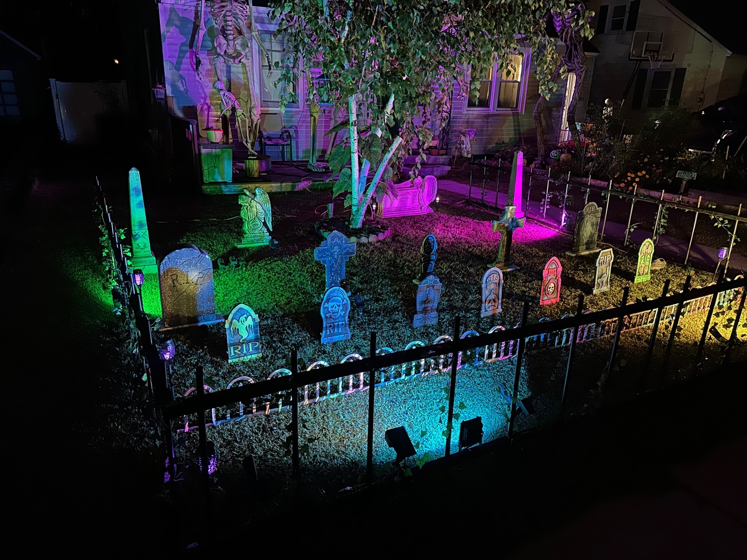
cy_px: 280
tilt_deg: -19.5
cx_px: 374
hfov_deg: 71.6
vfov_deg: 56.8
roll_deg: -2.2
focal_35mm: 24
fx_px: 518
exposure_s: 1/20
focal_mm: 6.86
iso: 1600
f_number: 1.78
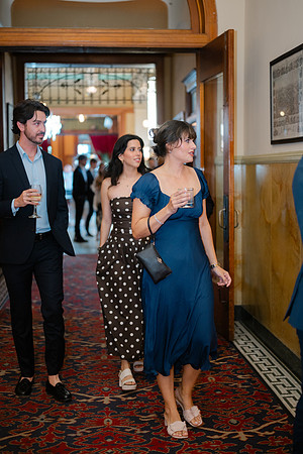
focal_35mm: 50
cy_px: 227
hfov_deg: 27.0
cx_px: 152
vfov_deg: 39.6
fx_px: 631
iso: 320
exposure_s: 1/125
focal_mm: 50
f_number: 1.8
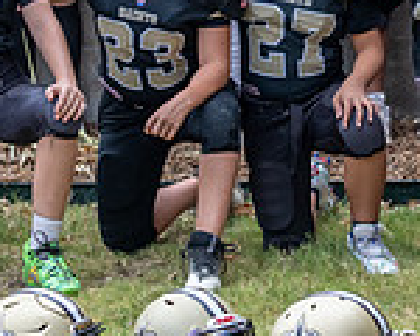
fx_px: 3306
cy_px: -135
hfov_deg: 7.2
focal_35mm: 266
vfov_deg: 5.8
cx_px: 403
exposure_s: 1/320
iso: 1000
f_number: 4
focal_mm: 70
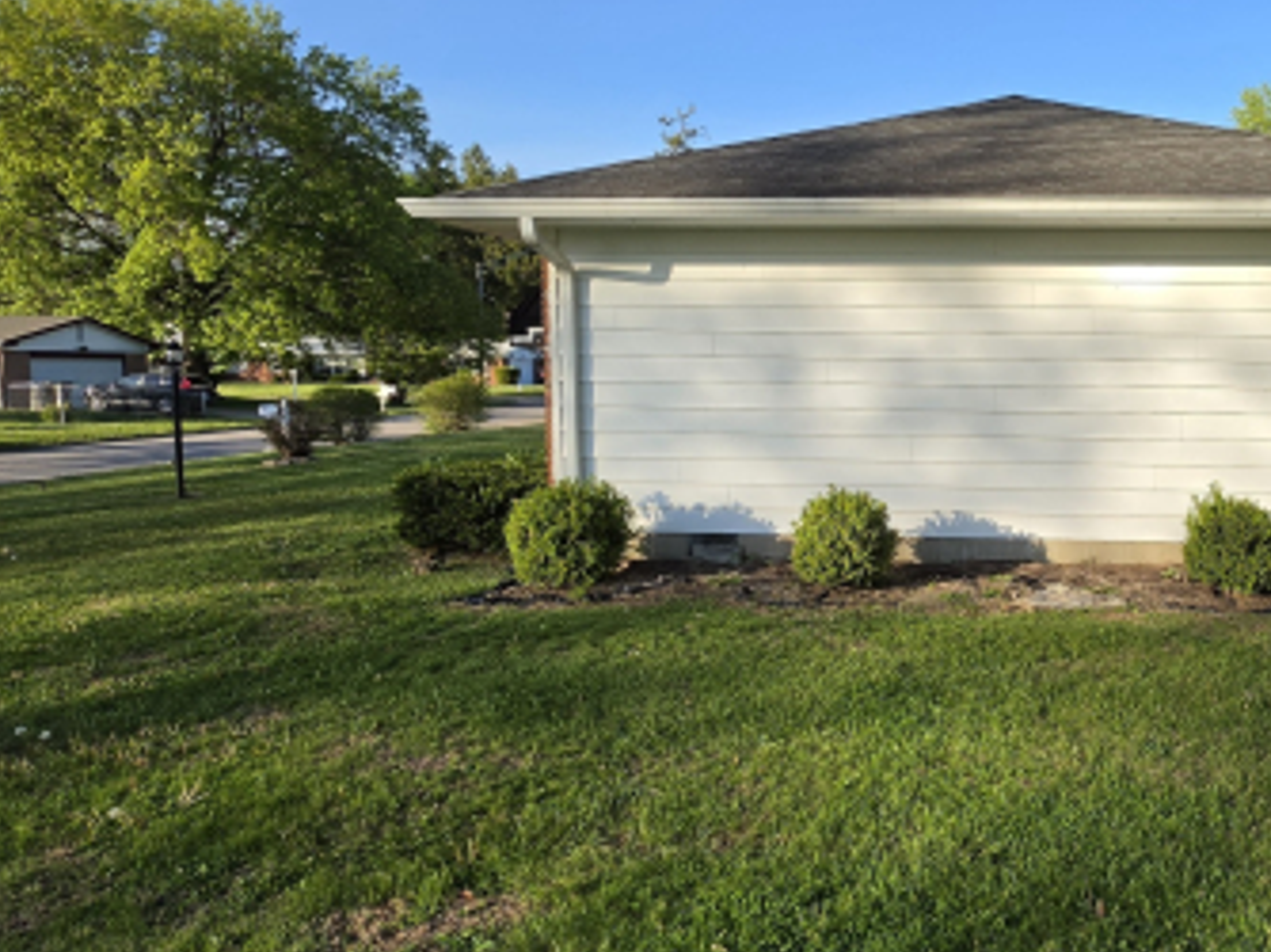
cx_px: 957
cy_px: 457
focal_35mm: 26
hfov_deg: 63.3
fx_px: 954
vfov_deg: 53.0
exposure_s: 1/838
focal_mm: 2.2
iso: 32
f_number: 1.9
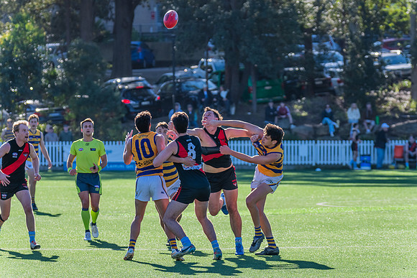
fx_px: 3482
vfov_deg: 4.6
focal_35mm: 301
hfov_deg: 6.9
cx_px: 208
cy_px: 139
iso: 800
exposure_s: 1/1250
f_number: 8
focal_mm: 300
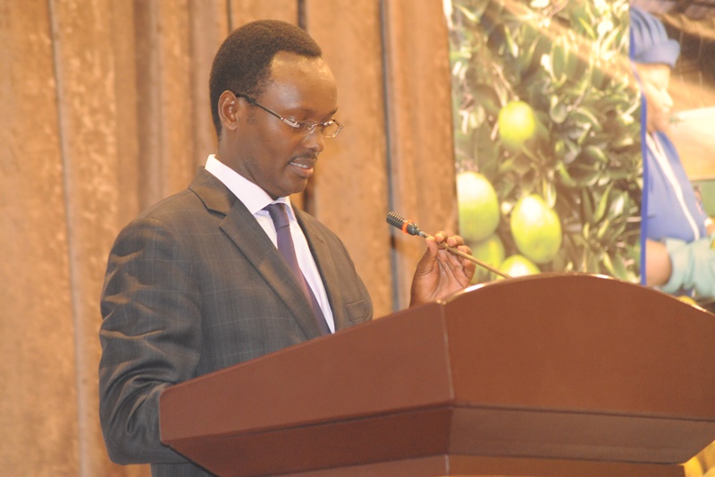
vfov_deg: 8.1
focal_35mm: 170
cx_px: 358
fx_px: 3375
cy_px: 238
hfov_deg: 12.1
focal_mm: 170
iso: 5000
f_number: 5.6
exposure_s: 1/60
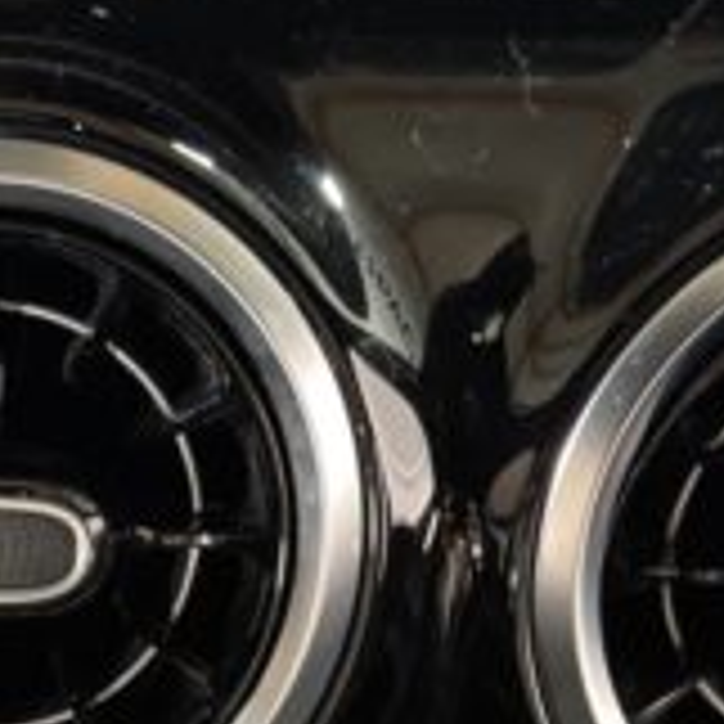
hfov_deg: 15.6
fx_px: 2579
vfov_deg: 15.4
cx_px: -54
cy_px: 870
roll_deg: +0.7
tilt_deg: -37.0
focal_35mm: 109
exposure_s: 1/23
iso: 800
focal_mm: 6.76
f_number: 1.78
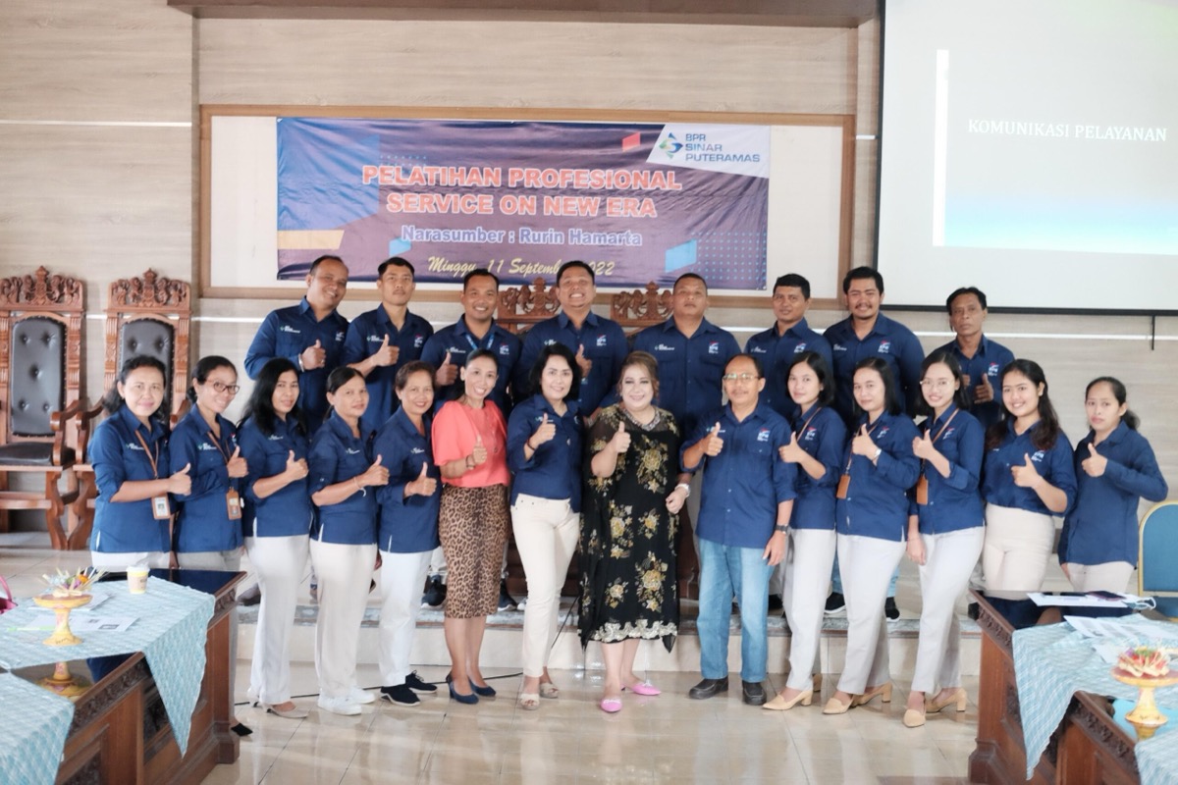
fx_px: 1734
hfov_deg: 37.5
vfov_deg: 25.5
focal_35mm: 53
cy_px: 392
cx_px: 589
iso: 3200
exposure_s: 1/90
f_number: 3.2
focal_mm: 35
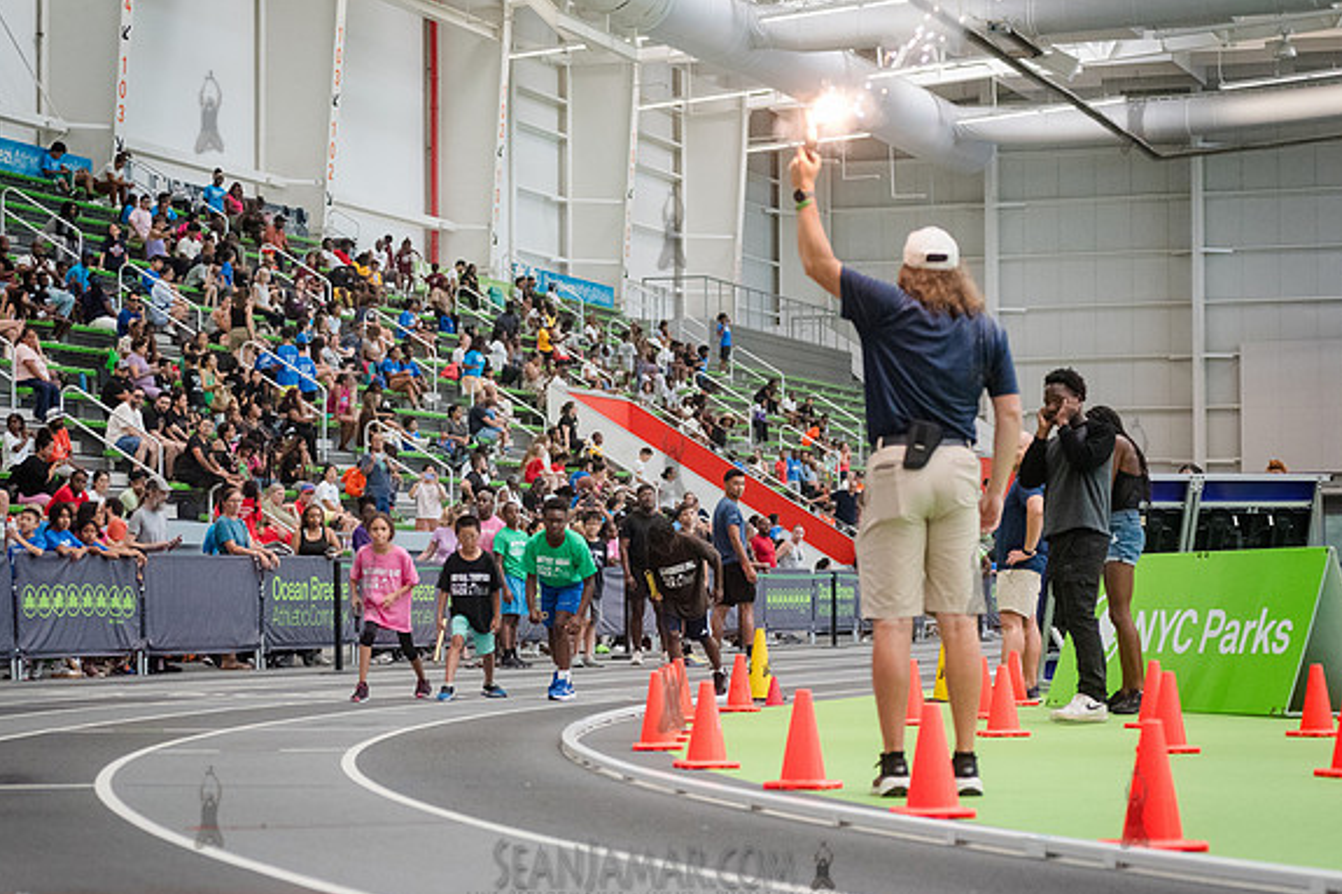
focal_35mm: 92
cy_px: 507
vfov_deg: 14.9
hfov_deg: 22.1
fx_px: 3428
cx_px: 583
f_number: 4
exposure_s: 1/1000
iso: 6400
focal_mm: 80
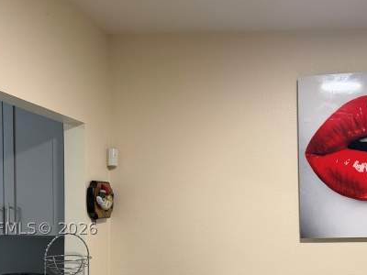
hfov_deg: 39.3
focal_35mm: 48
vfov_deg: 29.4
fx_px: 509
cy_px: 228
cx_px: 238
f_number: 1.78
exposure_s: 1/60
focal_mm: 6.76
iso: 200
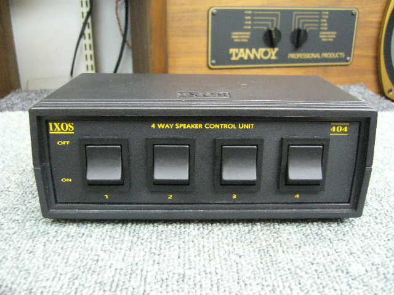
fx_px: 398
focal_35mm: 35
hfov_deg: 52.6
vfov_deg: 40.7
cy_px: 148
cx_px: 197
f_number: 2.8
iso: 400
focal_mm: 5.8
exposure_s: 1/13
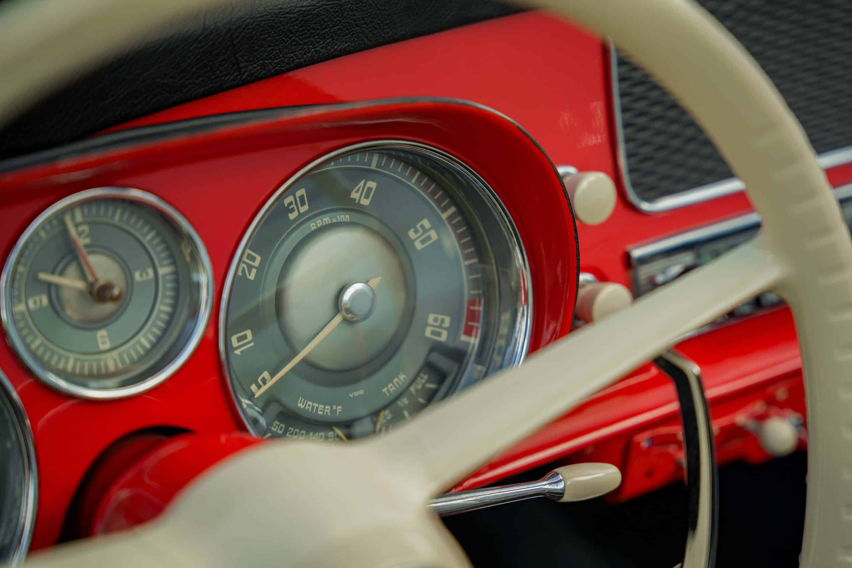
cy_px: 284
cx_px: 426
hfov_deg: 33.5
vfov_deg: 22.7
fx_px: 1418
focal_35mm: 60
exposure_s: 1/125
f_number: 2.8
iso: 64
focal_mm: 59.9
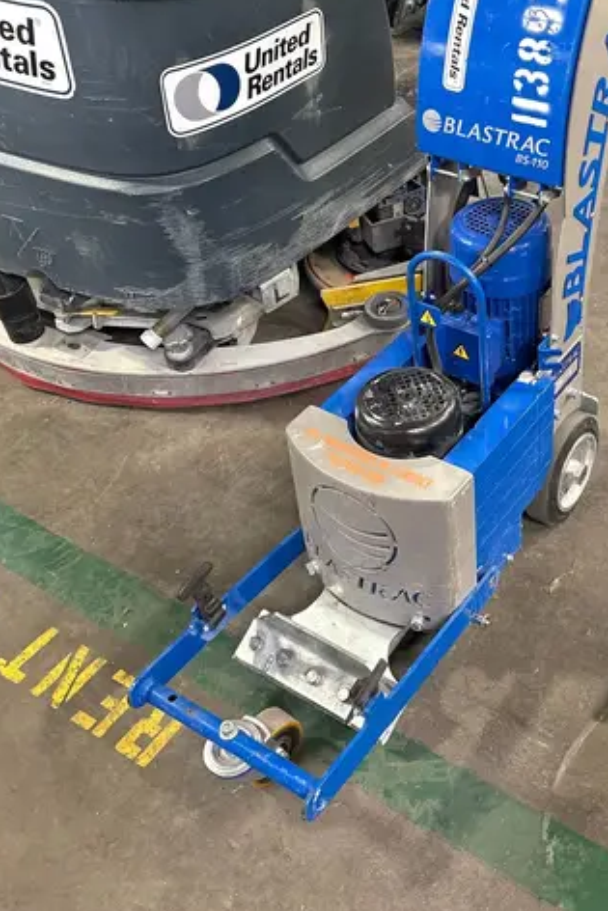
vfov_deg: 46.0
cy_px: 348
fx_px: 1063
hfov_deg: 31.6
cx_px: 413
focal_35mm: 42
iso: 200
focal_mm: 5.96
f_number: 1.6
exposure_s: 1/60
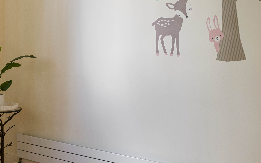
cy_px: 83
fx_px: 434
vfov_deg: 21.3
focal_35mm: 61
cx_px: 0
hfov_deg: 31.0
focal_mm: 24
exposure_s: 1/2
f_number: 10
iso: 160
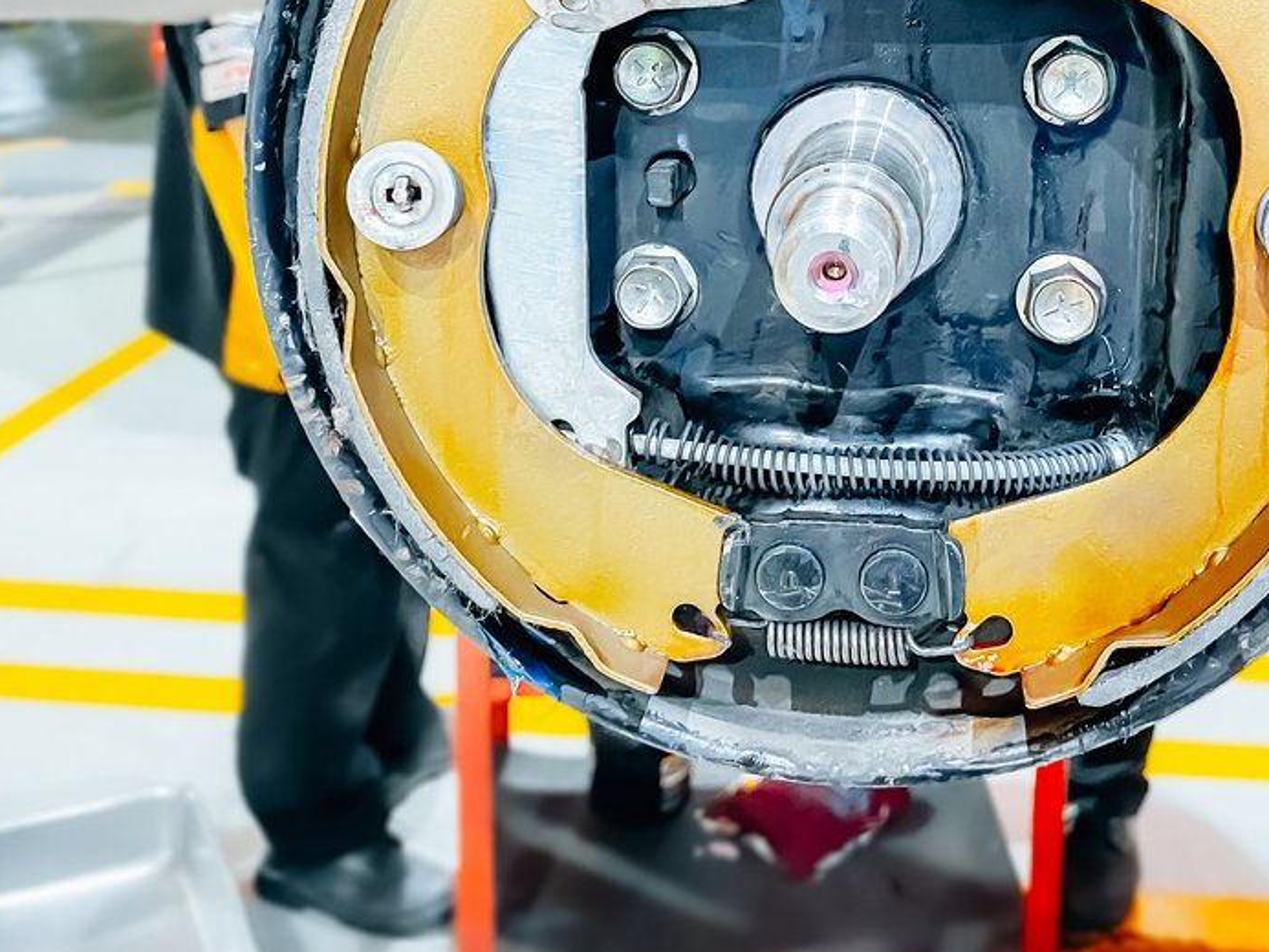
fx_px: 1650
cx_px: 846
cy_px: 159
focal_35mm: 45
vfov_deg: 31.2
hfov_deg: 41.5
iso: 500
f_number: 1.8
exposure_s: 1/50
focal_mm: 4.25
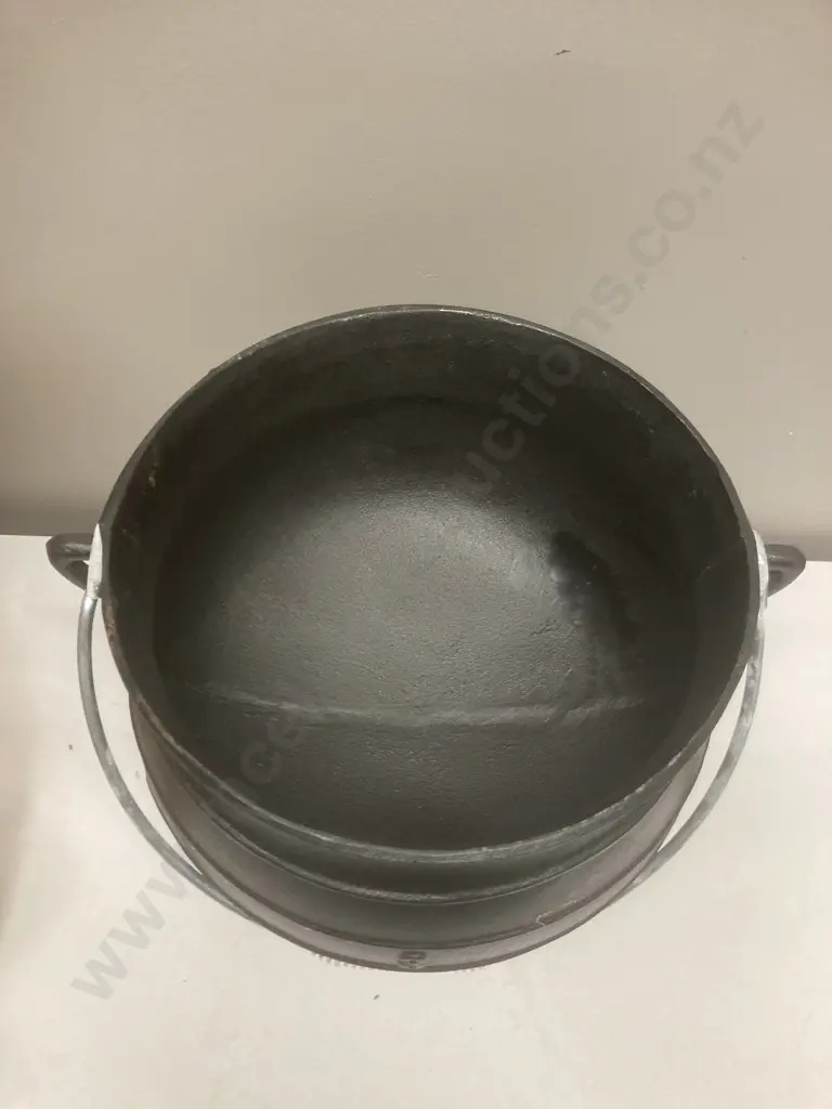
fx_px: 897
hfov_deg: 49.7
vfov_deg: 63.4
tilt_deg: -55.9
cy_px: 554
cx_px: 416
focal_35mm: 28
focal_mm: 3.99
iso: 160
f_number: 1.8
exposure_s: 1/50
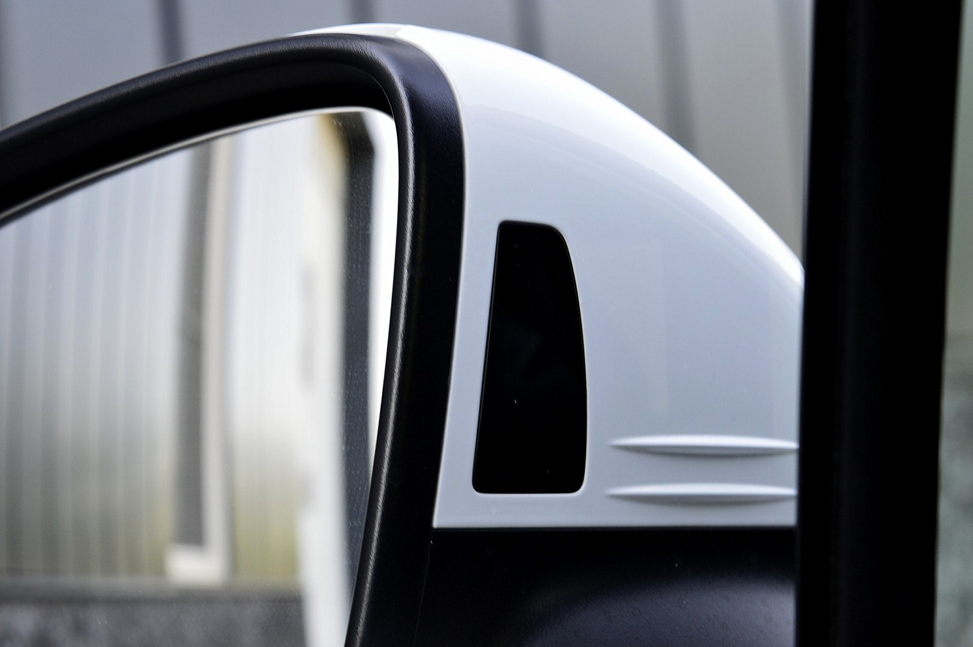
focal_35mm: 82
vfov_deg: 16.5
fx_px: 2228
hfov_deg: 24.6
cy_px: 324
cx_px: 486
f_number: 8
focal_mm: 55
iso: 450
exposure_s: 1/60
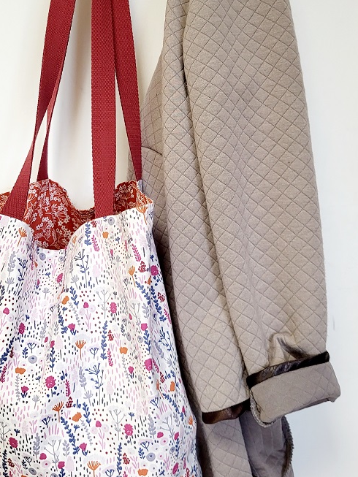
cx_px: 140
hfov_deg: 33.5
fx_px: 593
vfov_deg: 43.6
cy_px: 189
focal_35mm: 43
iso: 200
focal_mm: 5.4
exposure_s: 1/100
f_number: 1.8
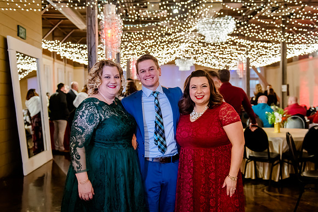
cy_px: 111
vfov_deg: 31.7
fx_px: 374
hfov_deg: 46.1
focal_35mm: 42
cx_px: 171
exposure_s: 1/50
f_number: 2.8
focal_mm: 34
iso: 3200
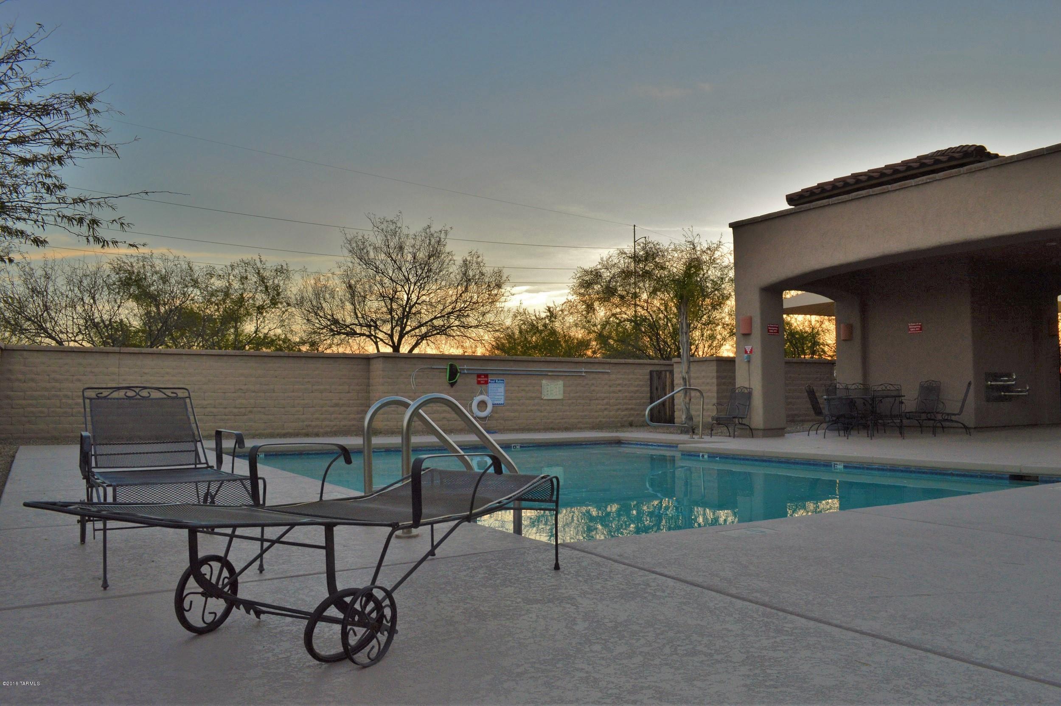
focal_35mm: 27
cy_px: 353
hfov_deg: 67.4
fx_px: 795
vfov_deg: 47.8
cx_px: 530
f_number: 9
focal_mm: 18
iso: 400
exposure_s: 1/100
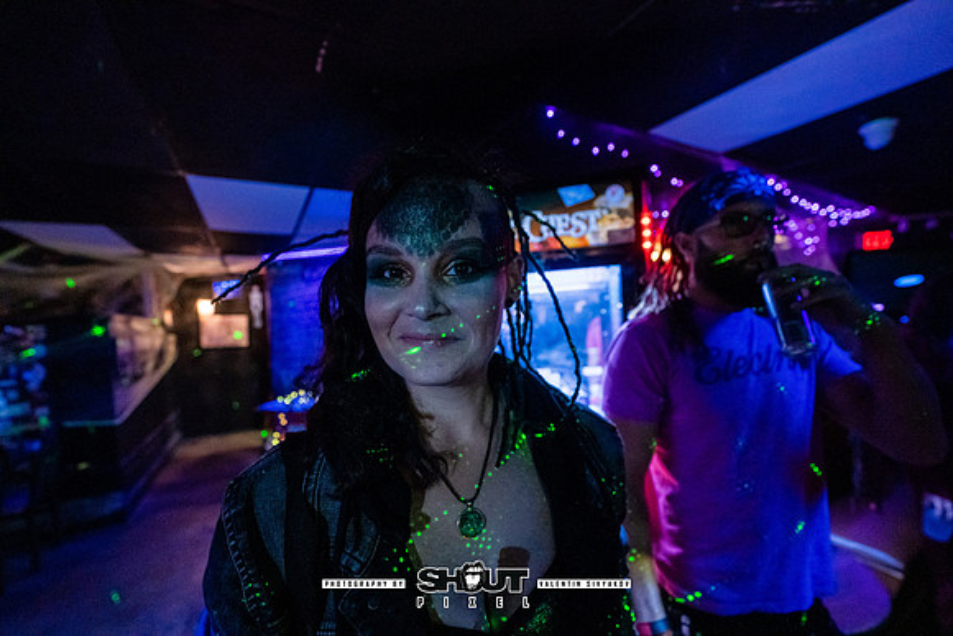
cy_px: 318
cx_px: 476
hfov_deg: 104.2
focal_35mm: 14
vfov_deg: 81.2
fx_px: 371
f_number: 2.8
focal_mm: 14
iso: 3200
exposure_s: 1/200
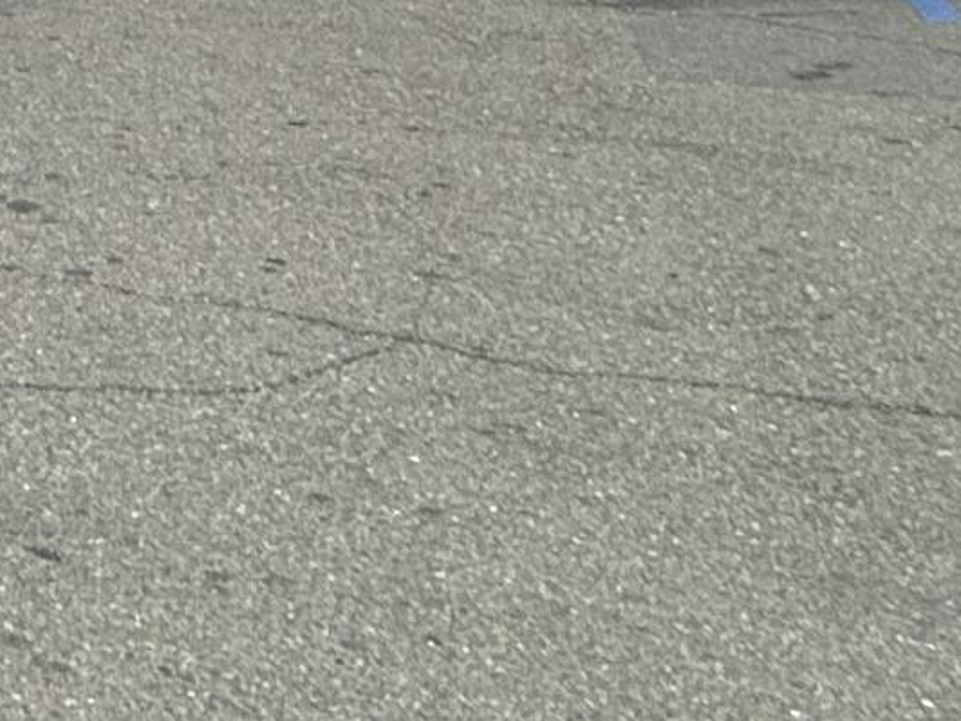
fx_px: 2193
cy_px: -815
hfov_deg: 17.0
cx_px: -1046
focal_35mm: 79
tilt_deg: +9.0
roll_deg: +0.6
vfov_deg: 14.6
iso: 64
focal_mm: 2.22
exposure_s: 1/1745
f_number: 2.2
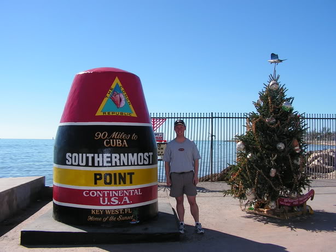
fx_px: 350
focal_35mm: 36
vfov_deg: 39.7
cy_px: 126
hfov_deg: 51.3
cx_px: 168
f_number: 3.2
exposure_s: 1/2000
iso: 100
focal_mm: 6
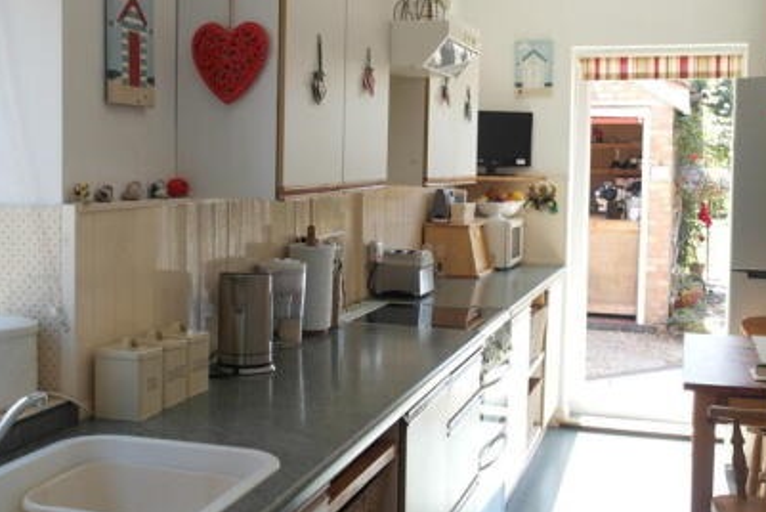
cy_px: 232
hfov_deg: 40.3
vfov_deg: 27.6
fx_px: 1043
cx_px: 345
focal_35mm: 49
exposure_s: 1/80
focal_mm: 20
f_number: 3.5
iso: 100
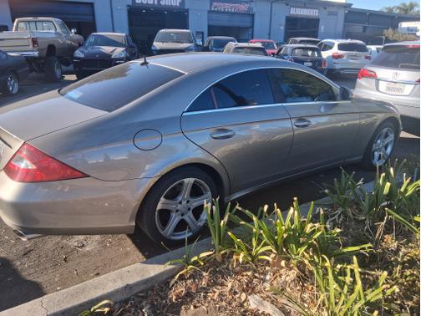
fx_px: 316
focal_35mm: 26
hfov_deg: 67.3
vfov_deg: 53.1
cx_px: 210
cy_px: 158
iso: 25
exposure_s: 1/236
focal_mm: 3.98
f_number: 1.8
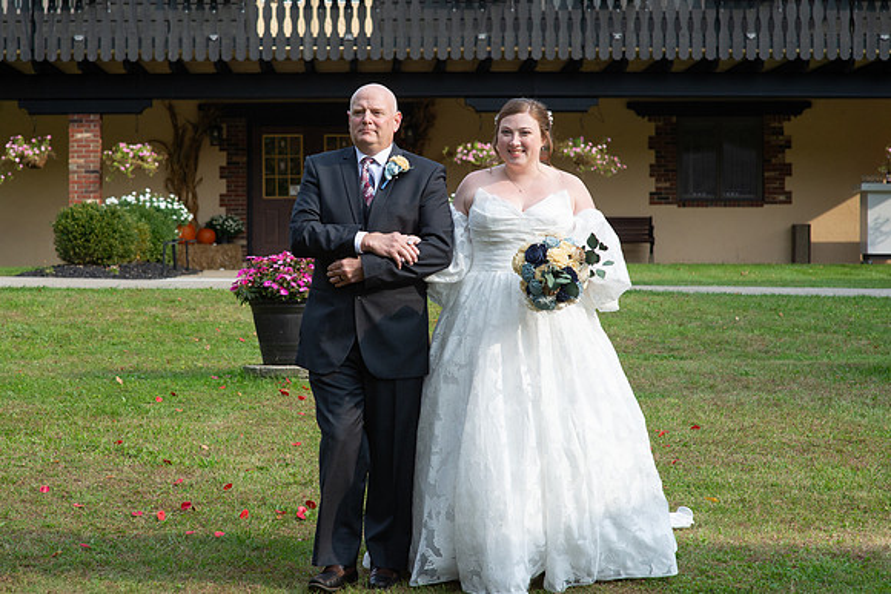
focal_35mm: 98
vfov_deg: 14.0
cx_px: 393
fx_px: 2414
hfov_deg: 20.9
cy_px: 262
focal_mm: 85
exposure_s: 1/1250
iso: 640
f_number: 6.3
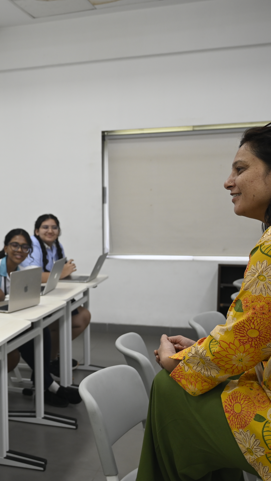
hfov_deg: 23.4
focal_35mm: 49
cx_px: 0
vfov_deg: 42.1
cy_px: 241
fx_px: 626
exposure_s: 1/60
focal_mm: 31
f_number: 5
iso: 800
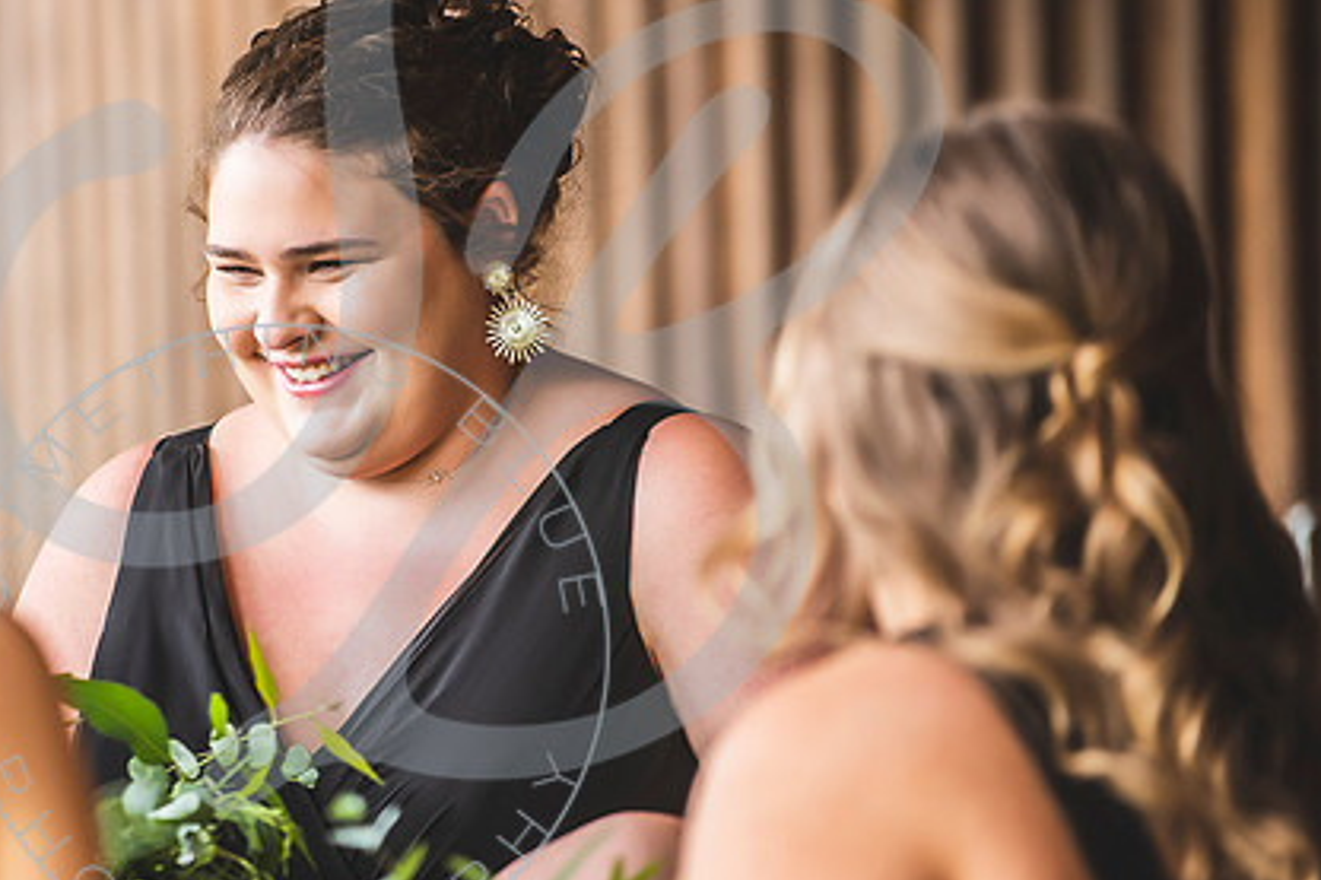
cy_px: 383
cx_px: 441
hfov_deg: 7.4
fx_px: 10233
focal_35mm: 279
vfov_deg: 4.9
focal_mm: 200
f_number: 2.8
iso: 250
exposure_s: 1/200
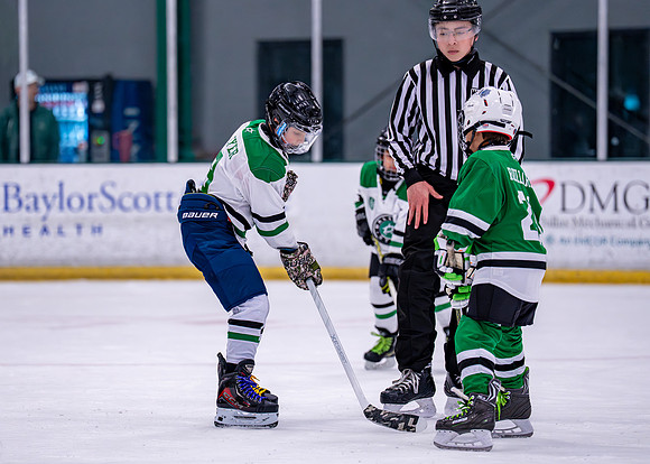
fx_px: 3566
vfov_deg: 7.4
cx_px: 254
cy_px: 223
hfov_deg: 10.4
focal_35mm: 193
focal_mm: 162
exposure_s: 1/1250
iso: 2500
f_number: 2.8
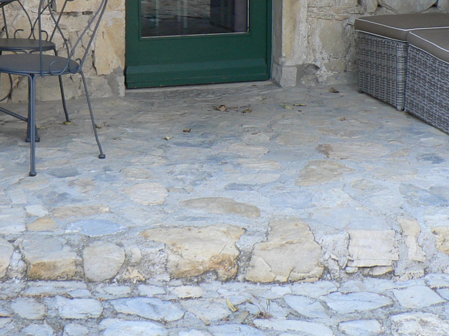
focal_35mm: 85
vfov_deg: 16.9
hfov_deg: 22.9
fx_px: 1103
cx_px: 135
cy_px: -21
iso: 80
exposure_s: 1/60
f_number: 2.8
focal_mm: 6
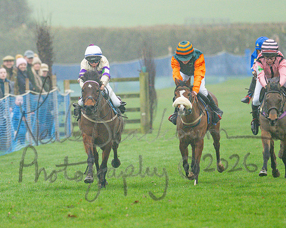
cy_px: 155
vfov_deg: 1.5
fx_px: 8555
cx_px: 30
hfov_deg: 1.9
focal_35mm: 1011
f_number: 5
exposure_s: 1/1250
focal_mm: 400
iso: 800
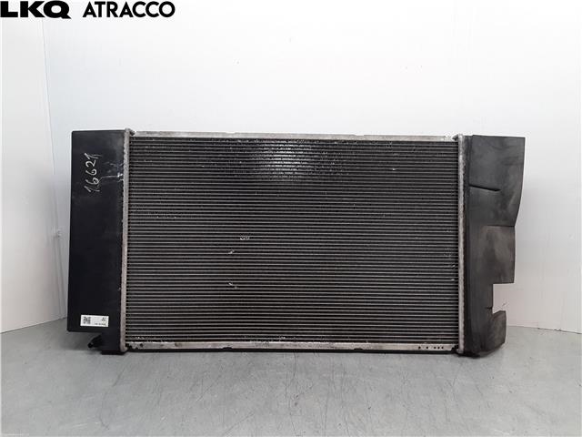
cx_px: 291
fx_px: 471
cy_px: 218
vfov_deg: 49.7
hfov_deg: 63.4
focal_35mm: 28
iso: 40
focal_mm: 2.91
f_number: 1.9
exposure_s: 1/50
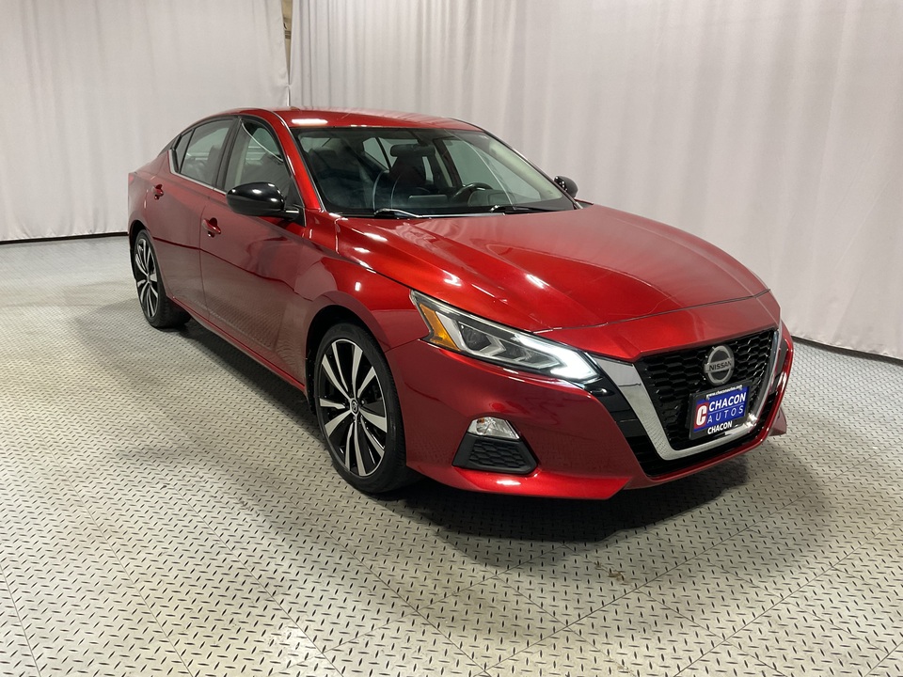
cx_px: 452
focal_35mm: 29
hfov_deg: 61.7
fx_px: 756
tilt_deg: -14.5
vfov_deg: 48.2
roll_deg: -1.6
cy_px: 338
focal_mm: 3
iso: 80
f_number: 1.8
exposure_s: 1/60
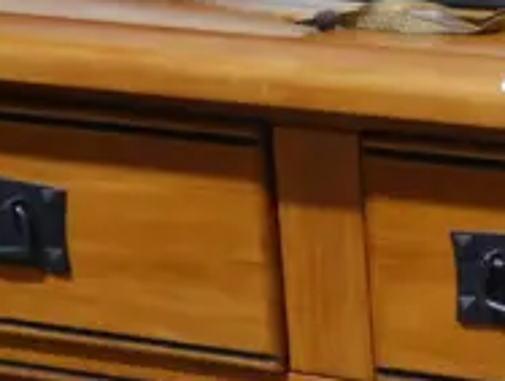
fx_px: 2558
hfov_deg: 10.8
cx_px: 799
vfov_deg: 8.1
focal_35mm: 175
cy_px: 744
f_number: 3.6
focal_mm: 16
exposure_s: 1/60
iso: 400
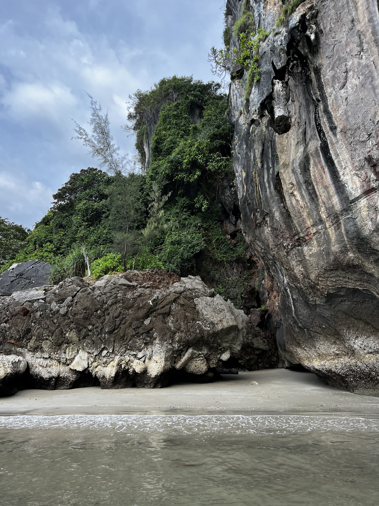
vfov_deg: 67.3
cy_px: 253
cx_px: 190
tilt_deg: +17.1
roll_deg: +1.5
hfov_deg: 53.1
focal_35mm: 26
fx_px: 380
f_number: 1.5
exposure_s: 1/1100
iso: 50
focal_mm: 5.7
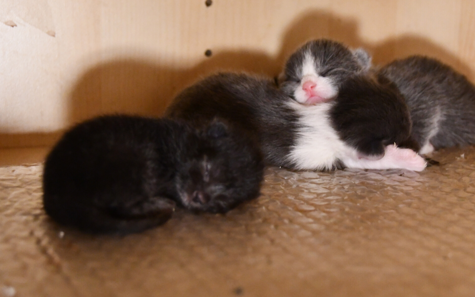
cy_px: 154
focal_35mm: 70
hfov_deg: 29.3
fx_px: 906
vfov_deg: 18.6
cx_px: 285
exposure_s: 1/60
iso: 6400
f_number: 4.8
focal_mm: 38
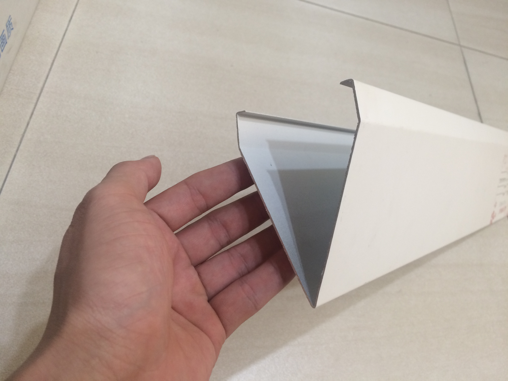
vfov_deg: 48.2
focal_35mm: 29
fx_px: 426
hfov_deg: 61.7
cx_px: 254
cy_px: 190
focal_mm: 4.15
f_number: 2.2
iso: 100
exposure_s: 1/33
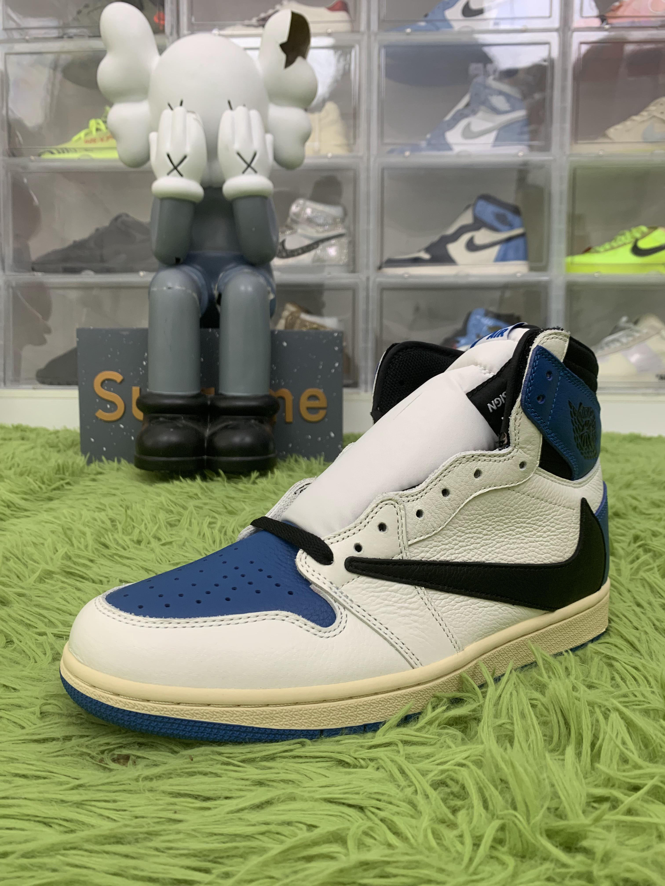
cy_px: 443
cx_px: 332
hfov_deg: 53.1
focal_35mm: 26
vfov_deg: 67.3
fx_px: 666
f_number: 1.8
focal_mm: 4.25
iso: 100
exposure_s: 1/75
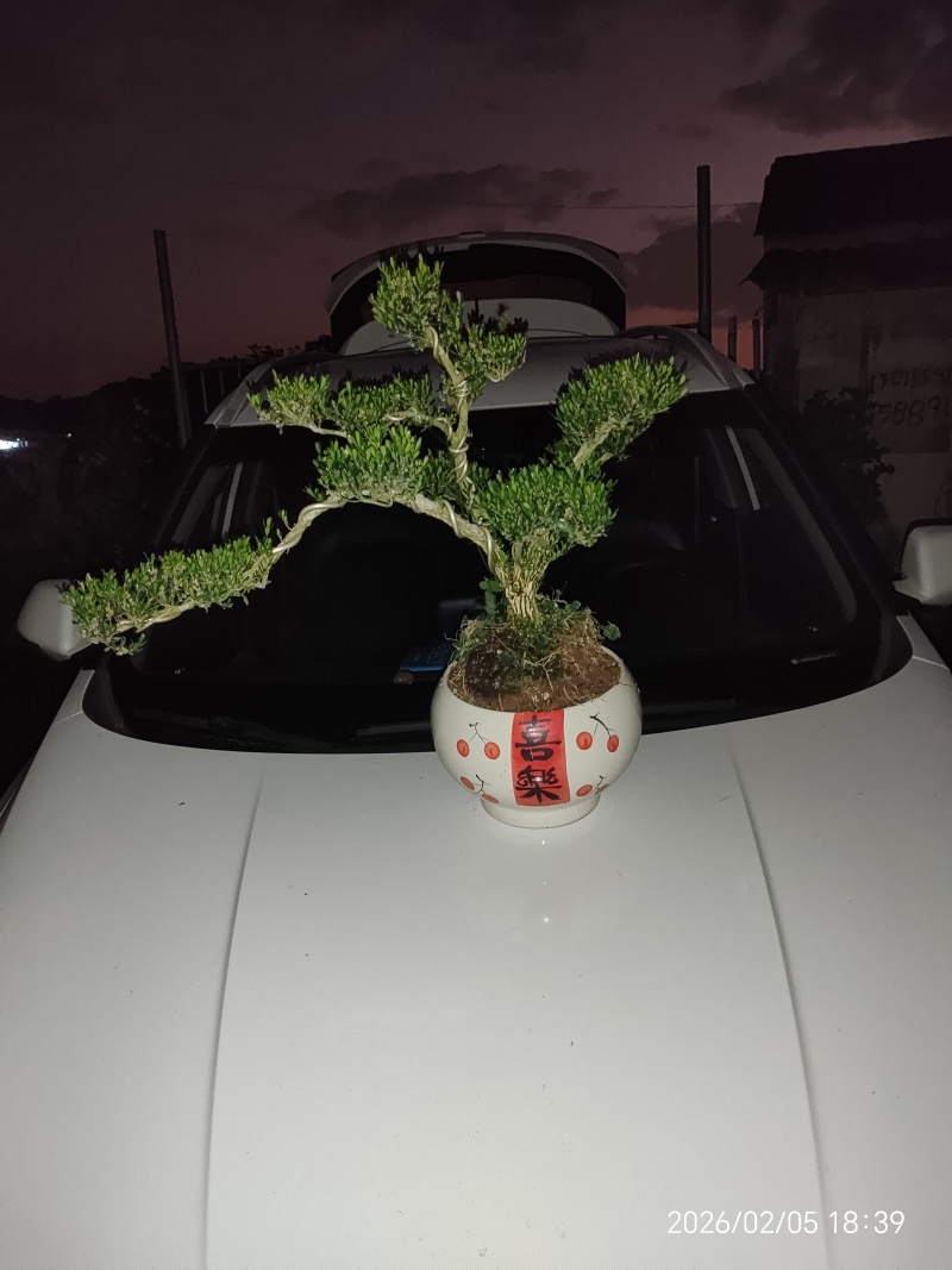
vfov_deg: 67.3
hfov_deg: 53.1
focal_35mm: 26
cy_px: 635
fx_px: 954
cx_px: 476
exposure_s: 1/25
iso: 4775
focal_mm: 4.26
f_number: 1.8
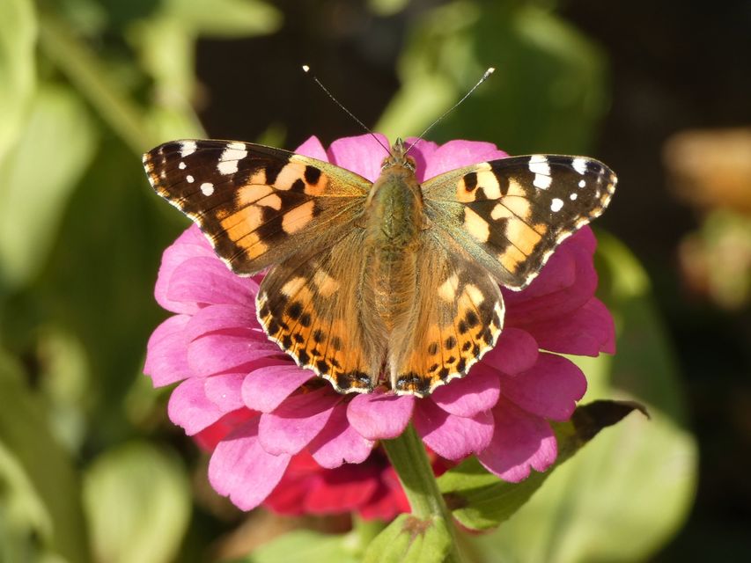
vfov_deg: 5.8
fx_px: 5598
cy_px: 282
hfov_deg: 7.7
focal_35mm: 258
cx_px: 376
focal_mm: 46.2
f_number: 5.5
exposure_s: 1/100
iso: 80
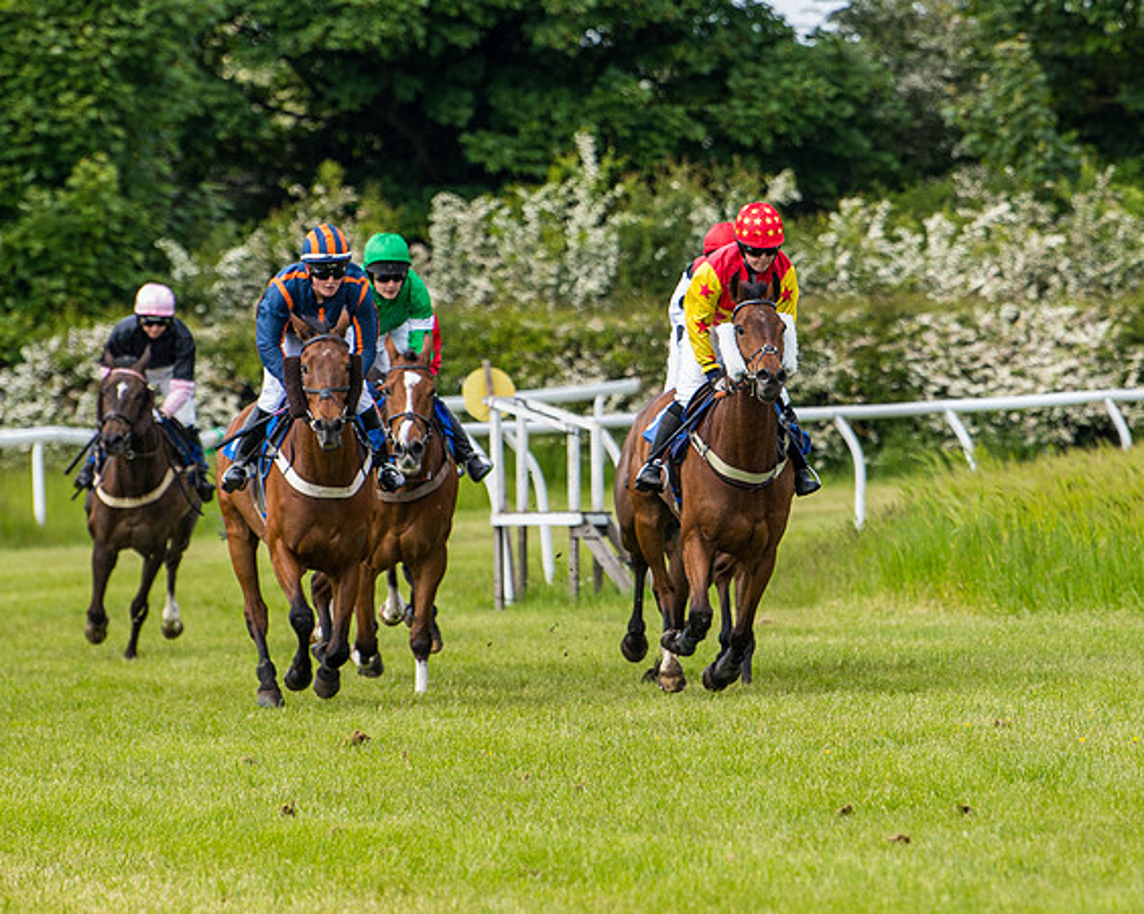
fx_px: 13038
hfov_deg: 5.0
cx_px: 768
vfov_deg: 4.0
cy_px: 438
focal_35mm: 385
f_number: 4
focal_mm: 200
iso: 400
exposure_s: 1/1250
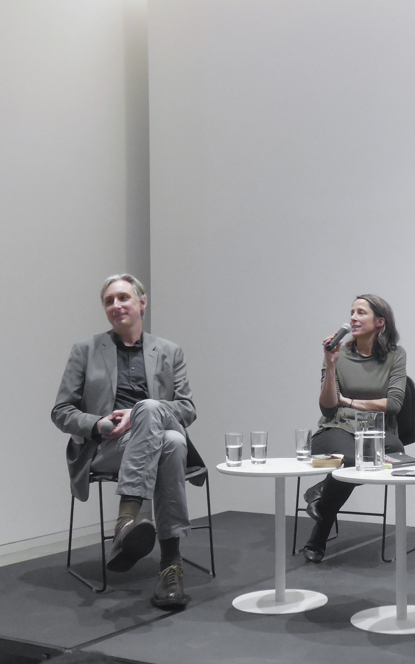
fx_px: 977
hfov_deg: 23.2
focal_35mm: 54
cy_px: 333
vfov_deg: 37.5
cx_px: 393
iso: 400
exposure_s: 1/20
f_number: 4.2
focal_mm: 6.8
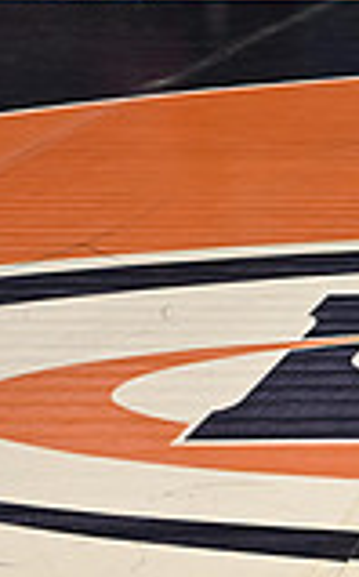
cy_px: -71
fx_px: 2041
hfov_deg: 8.7
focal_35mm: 130
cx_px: 979
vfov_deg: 15.6
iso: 800
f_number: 5.6
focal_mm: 35
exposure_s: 1/160
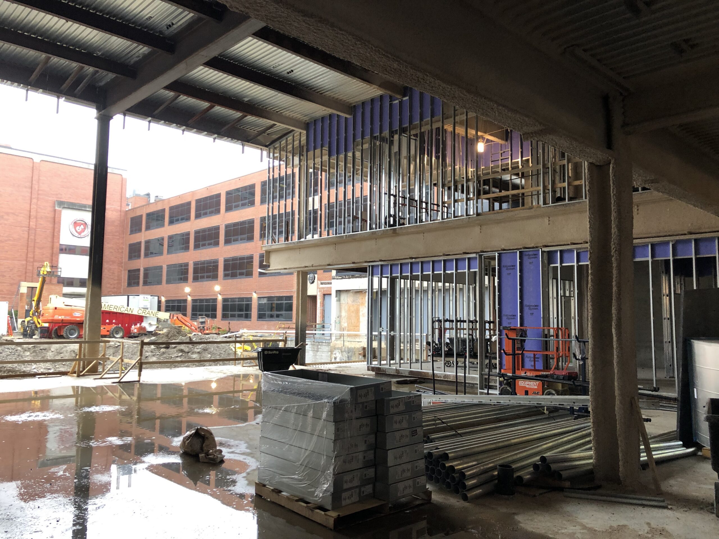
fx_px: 582
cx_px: 360
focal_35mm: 28
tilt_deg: +5.1
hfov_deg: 63.4
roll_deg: -0.3
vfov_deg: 49.7
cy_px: 270
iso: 40
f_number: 1.8
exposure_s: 1/20
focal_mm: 4
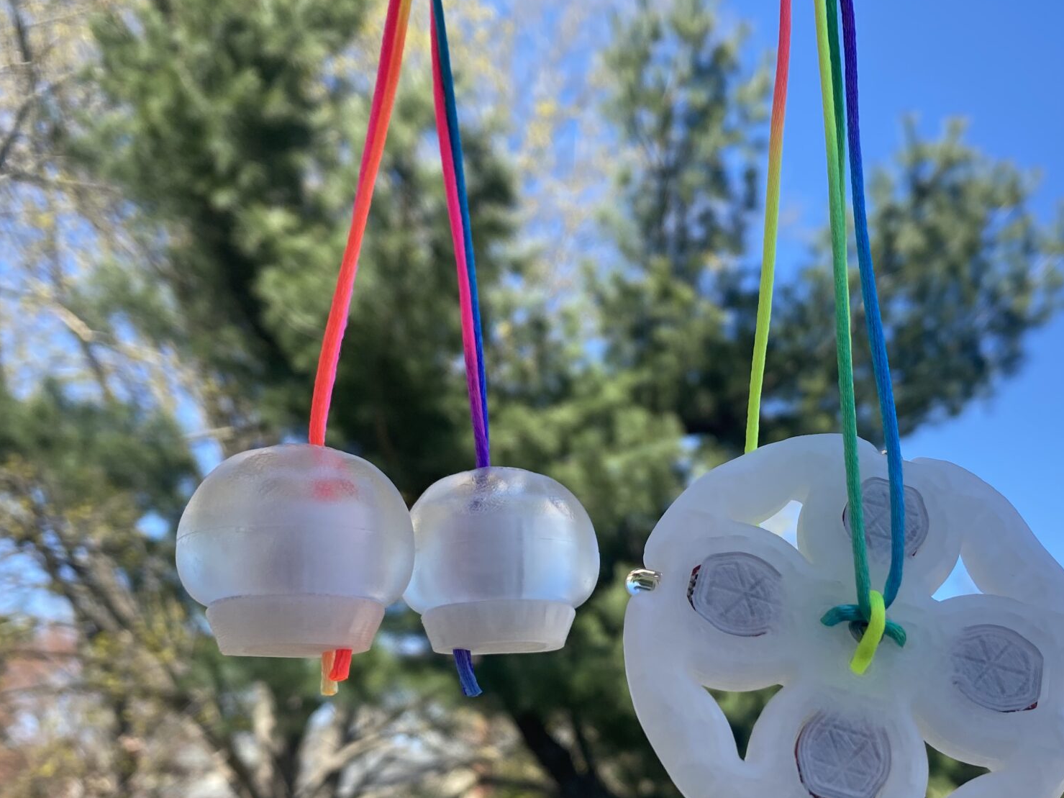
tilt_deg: +14.8
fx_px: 1106
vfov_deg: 39.3
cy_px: 519
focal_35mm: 36
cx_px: 653
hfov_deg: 50.9
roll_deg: +1.4
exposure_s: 1/1170
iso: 32
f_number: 1.8
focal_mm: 4.25
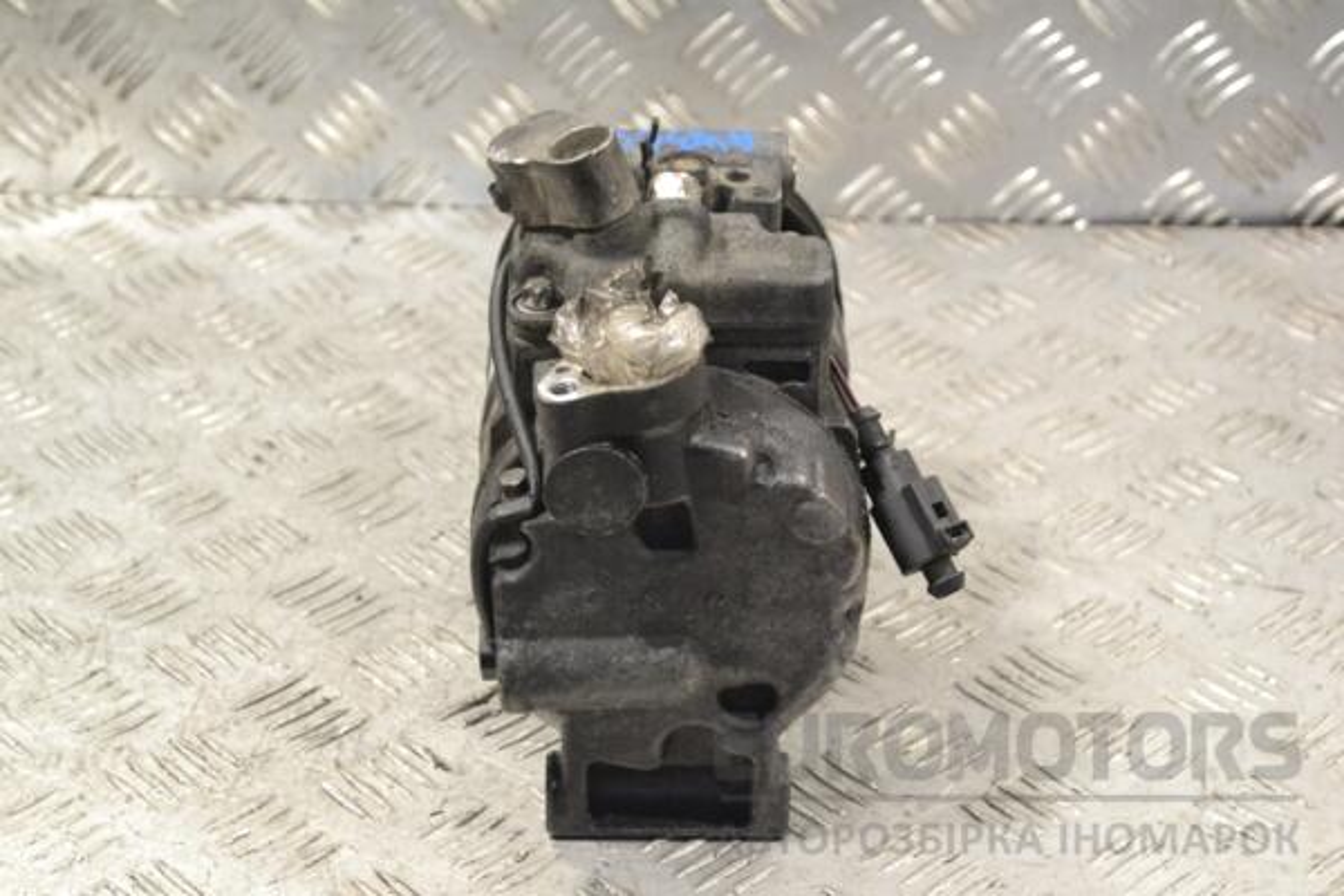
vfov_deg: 17.5
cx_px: 672
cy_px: 448
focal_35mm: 78
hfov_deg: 26.0
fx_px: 2912
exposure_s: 1/200
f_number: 7.1
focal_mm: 52
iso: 3200
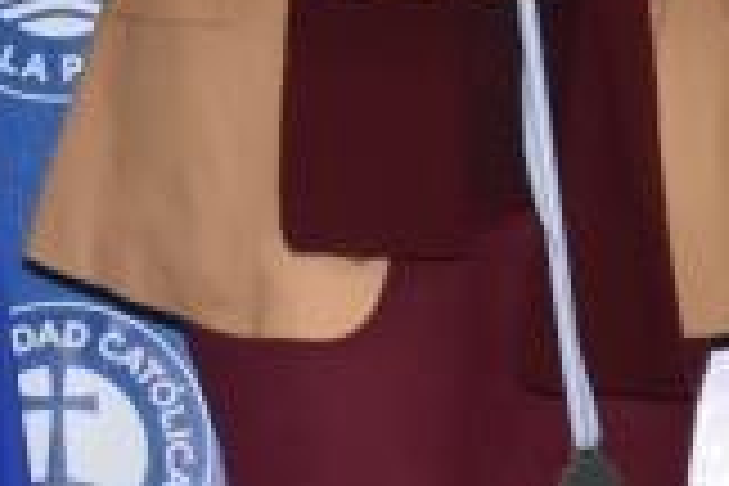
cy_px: -610
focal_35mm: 474
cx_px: 1642
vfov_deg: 2.9
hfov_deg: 4.3
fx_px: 9598
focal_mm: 50
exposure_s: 1/60
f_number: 8
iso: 1600
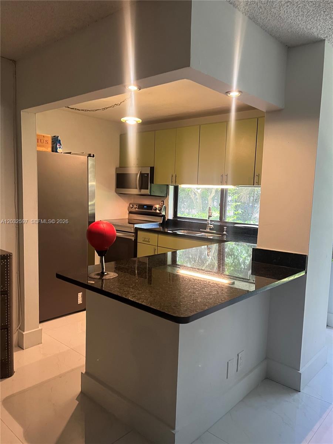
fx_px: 333
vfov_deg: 67.3
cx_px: 166
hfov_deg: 53.1
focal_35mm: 26
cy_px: 222
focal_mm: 5.1
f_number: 1.6
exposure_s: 1/60
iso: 200
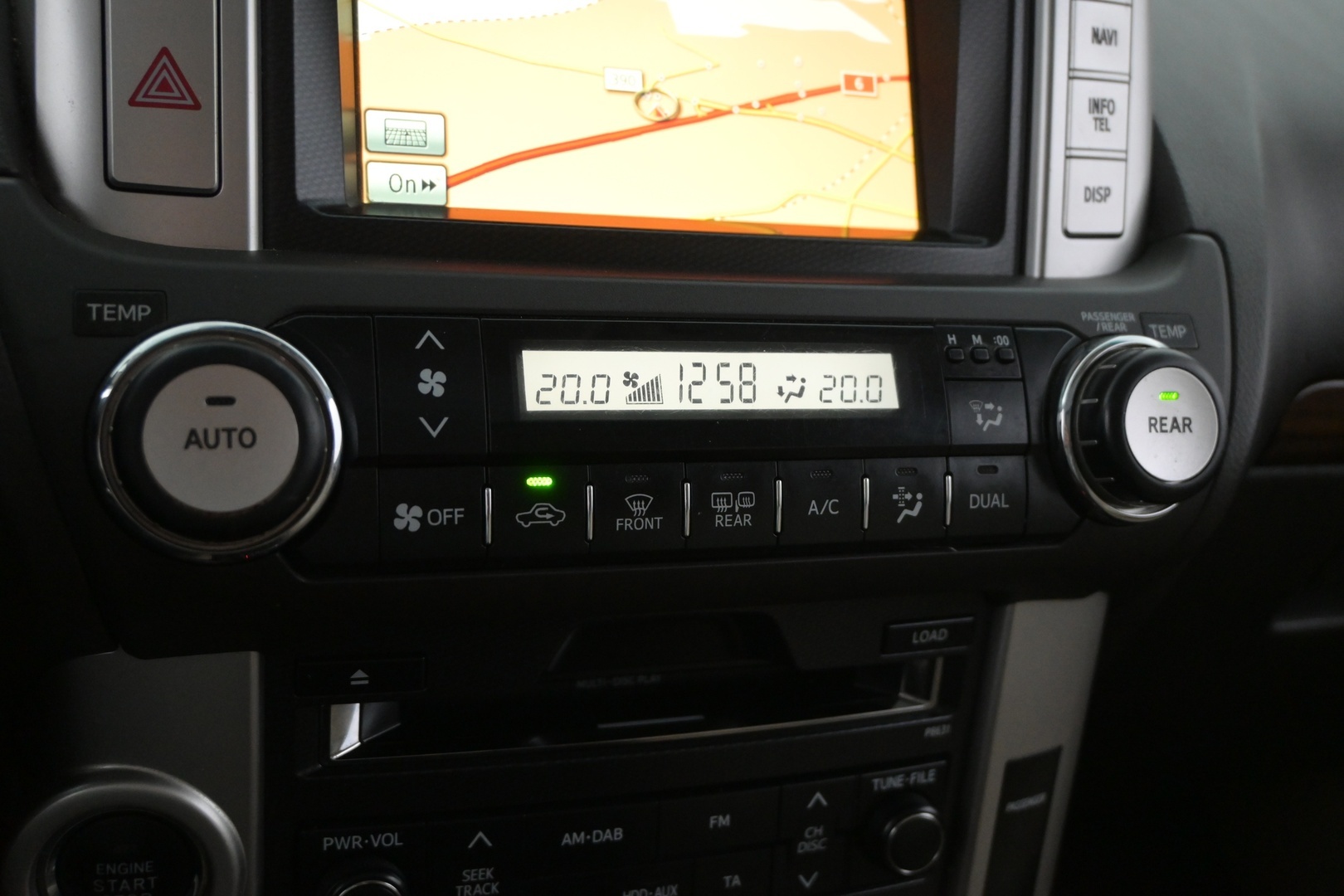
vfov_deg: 36.9
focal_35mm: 36
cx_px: 672
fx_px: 1344
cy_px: 448
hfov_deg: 53.1
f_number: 4.2
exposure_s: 1/60
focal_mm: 24
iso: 2500
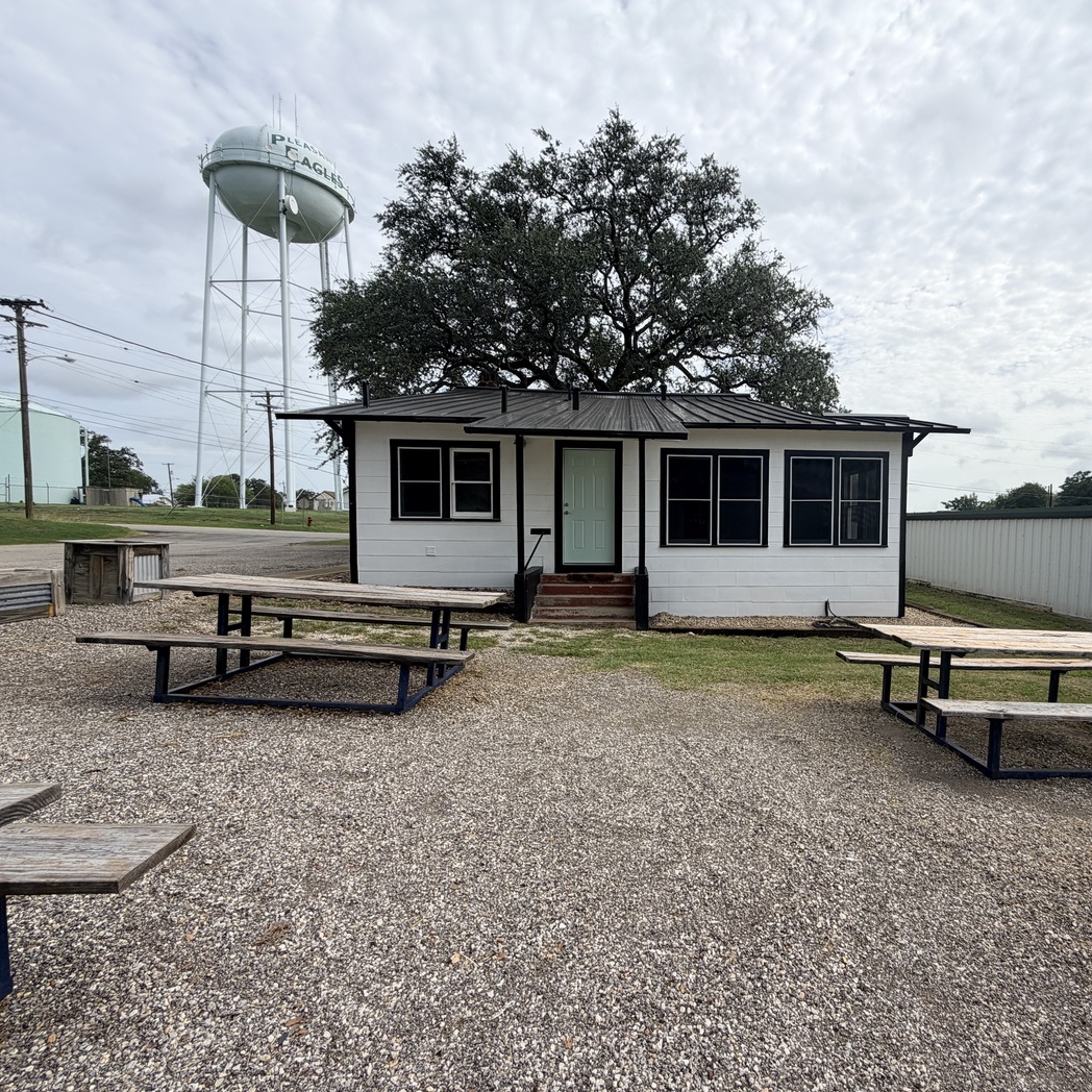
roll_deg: +0.7
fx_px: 607
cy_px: 561
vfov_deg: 83.9
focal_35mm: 17
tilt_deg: -3.3
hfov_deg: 82.2
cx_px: 692
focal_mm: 2.22
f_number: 2.2
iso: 20
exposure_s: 1/955
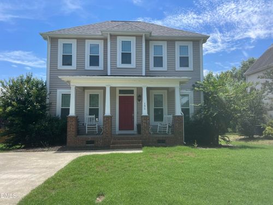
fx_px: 205
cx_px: 136
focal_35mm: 26
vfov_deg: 53.1
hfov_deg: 67.3
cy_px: 102
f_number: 1.5
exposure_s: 1/3257
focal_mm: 5.7
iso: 50
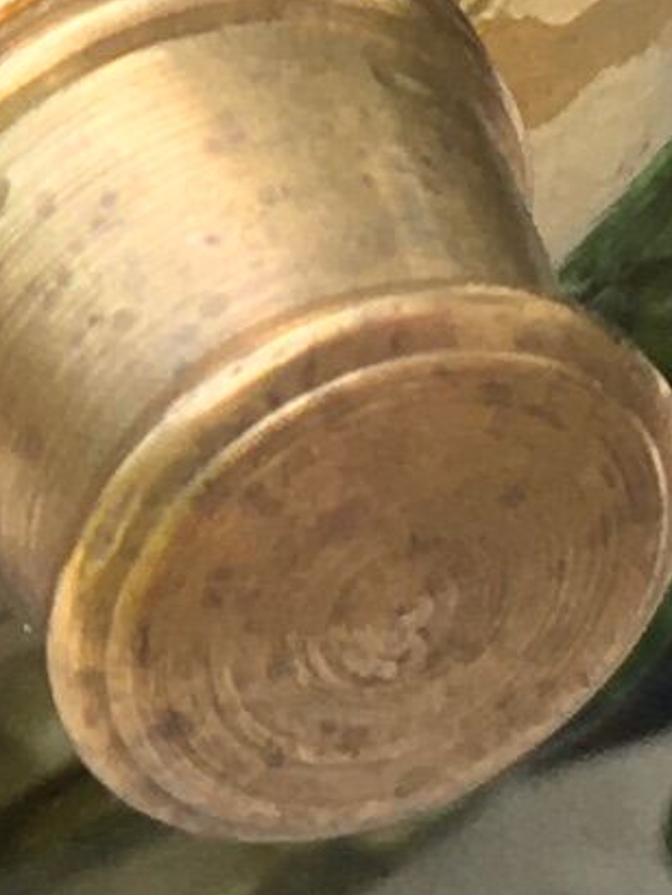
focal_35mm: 285
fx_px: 7369
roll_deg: +5.3
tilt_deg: -21.7
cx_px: -1246
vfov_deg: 6.8
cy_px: -808
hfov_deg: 5.0
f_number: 2.2
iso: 40
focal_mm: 4.15
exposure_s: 1/100
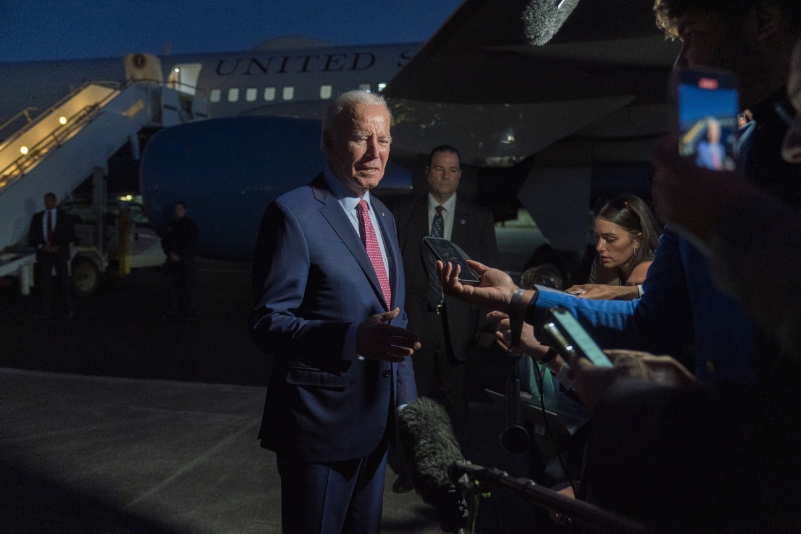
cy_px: 267
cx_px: 400
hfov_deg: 61.9
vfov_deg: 43.6
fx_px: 667
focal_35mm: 30
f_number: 2.8
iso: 2500
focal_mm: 30
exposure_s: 1/160
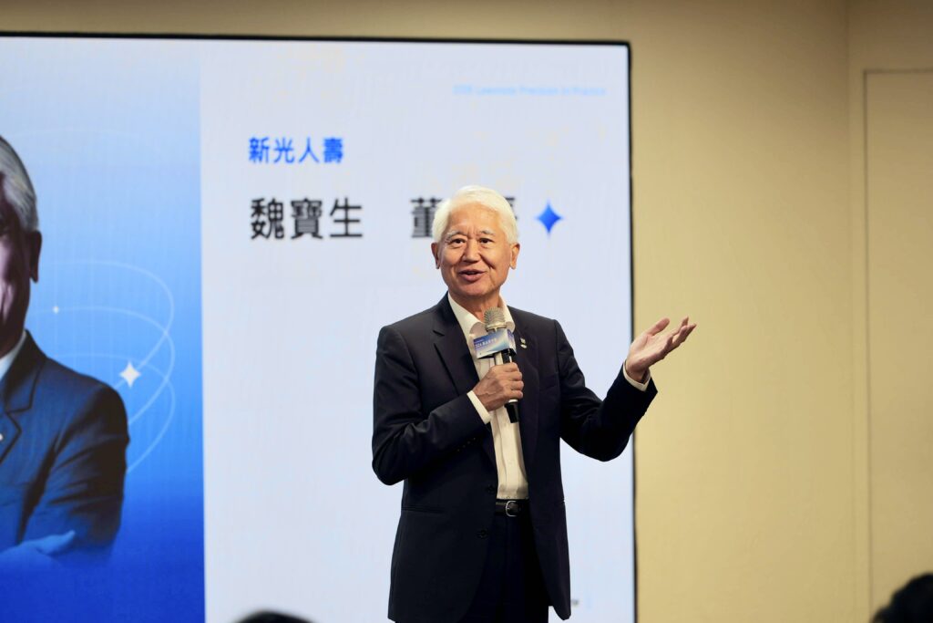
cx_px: 466
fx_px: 5832
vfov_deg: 6.1
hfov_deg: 9.1
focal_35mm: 225
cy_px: 312
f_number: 2
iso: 100
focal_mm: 150
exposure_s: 1/120
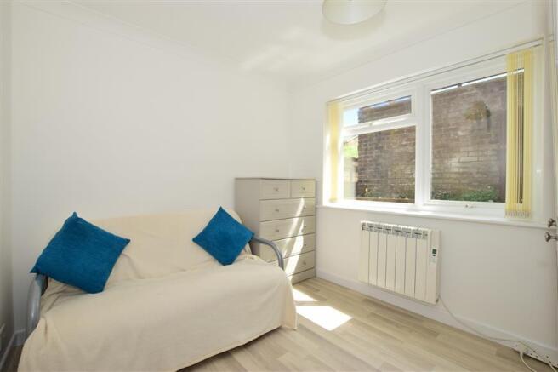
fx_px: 232
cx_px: 279
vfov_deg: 77.3
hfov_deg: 100.4
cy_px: 186
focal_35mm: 15
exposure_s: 1/200
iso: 400
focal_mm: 10
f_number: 11
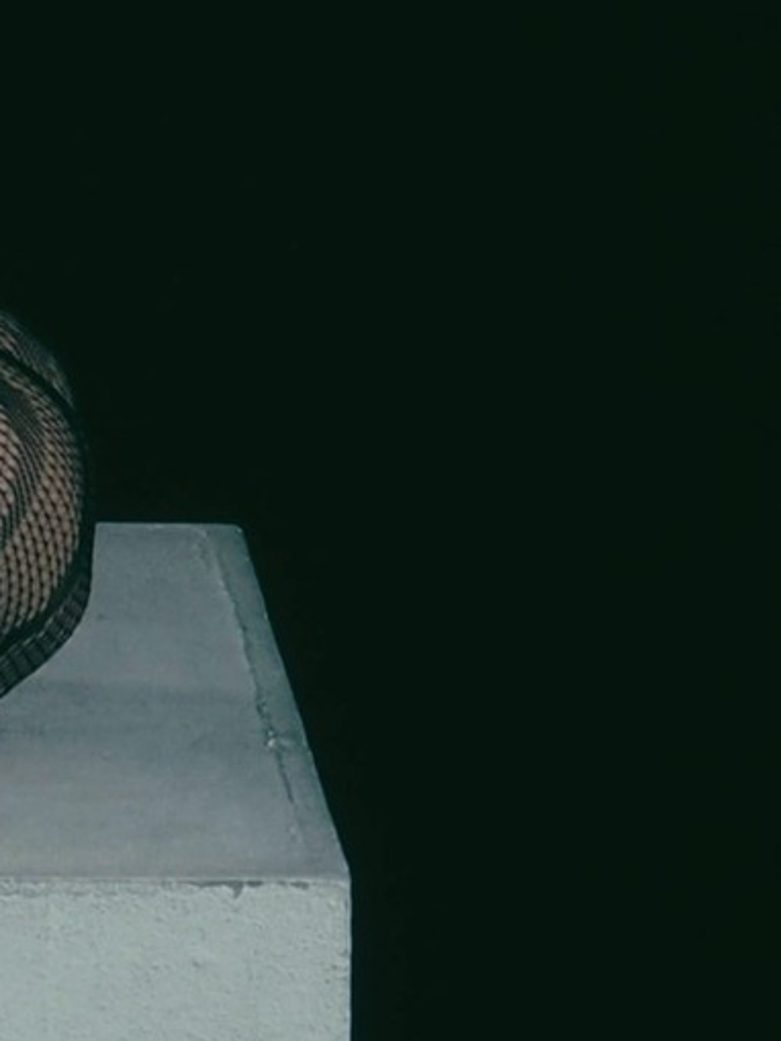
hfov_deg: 2.6
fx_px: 16929
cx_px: -399
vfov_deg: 3.5
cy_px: 17
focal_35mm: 563
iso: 200
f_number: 8
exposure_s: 1/160
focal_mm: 42
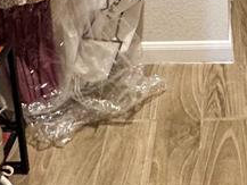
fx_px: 471
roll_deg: +1.0
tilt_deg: -9.6
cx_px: 220
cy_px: -235
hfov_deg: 28.3
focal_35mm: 66
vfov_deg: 15.2
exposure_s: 1/60
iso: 400
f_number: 2.2
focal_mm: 2.22
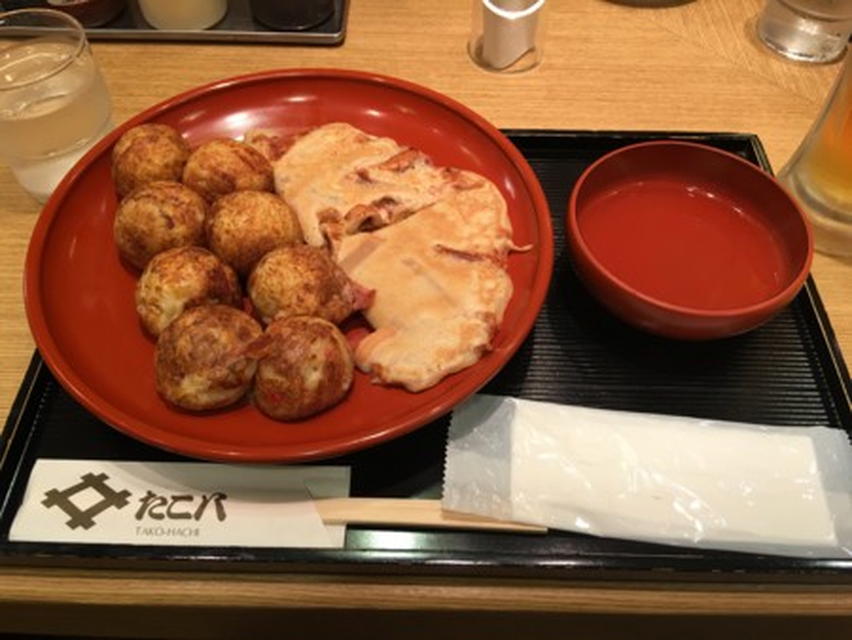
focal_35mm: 29
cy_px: 320
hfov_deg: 61.6
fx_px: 714
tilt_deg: -53.0
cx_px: 426
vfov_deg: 48.3
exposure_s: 1/15
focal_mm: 4.15
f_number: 2.2
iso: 25
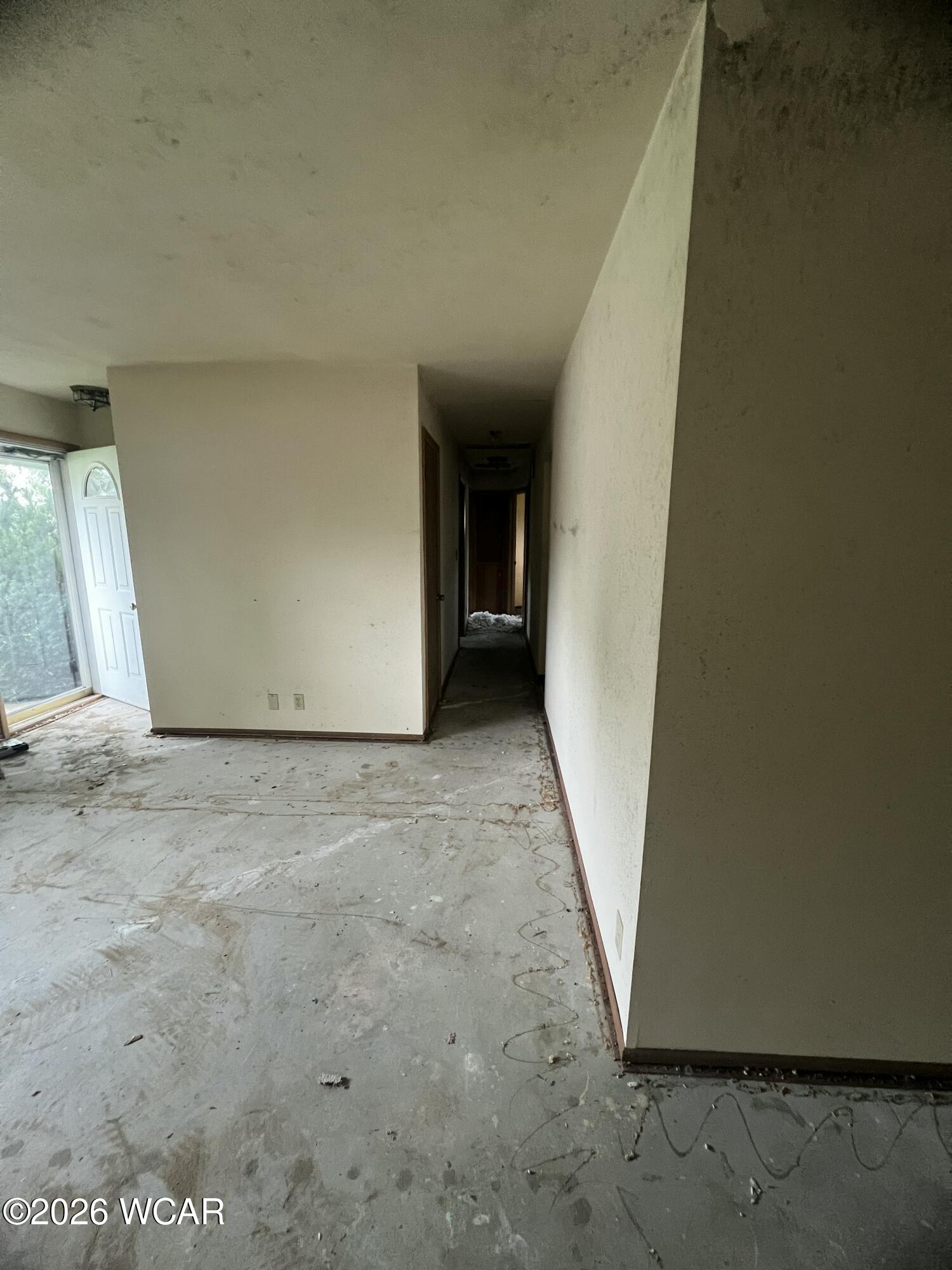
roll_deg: -0.2
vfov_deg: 106.2
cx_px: 476
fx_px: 477
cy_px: 635
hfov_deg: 89.9
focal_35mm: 13
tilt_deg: -11.1
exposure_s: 1/60
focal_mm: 1.57
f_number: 1.8
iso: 500
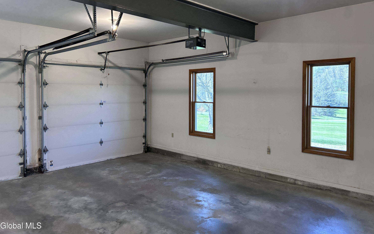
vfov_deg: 44.4
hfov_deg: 66.5
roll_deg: +0.3
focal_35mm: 28
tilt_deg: -1.6
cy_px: 96
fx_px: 285
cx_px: 189
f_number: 1.5
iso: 80
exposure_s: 1/120
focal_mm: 5.7
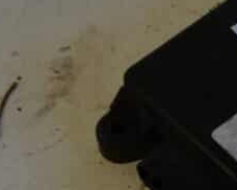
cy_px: 181
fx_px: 799
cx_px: 336
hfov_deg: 15.7
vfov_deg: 13.4
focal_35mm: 114
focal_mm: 18
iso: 640
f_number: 3.5
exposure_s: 1/60
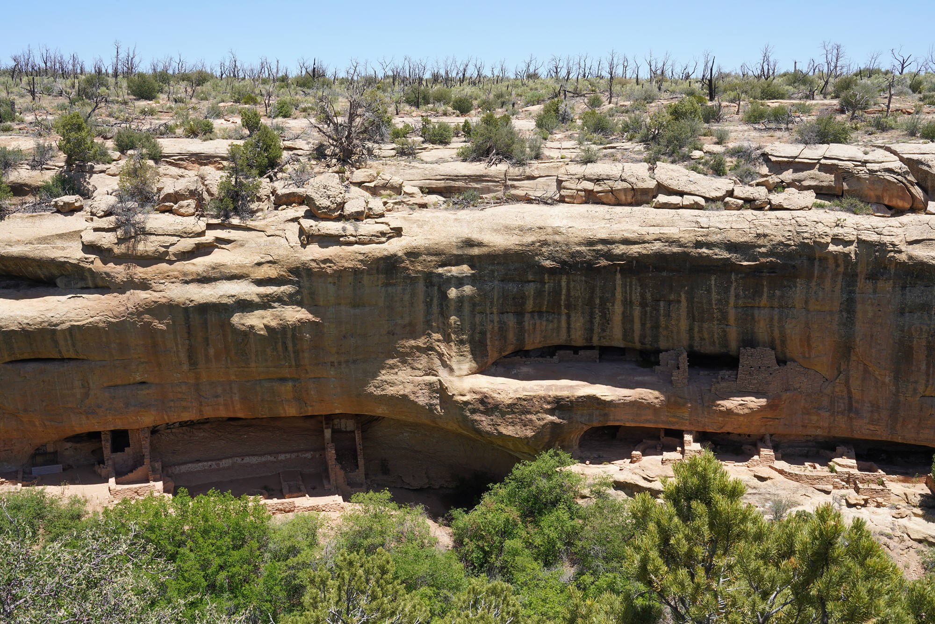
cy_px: 312
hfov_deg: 51.9
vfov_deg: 36.0
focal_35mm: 37
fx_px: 961
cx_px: 468
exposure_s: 1/100
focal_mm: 37
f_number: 16
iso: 200
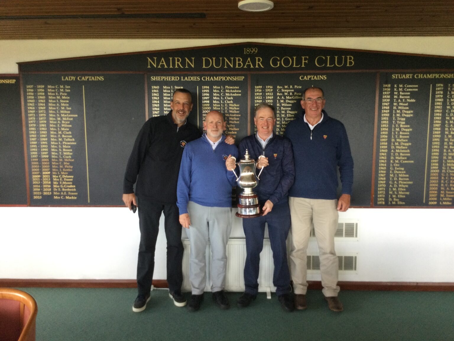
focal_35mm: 31
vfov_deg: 45.4
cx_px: 227
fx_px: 407
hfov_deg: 58.4
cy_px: 170
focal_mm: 3.3
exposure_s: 1/33
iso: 50
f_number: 2.4
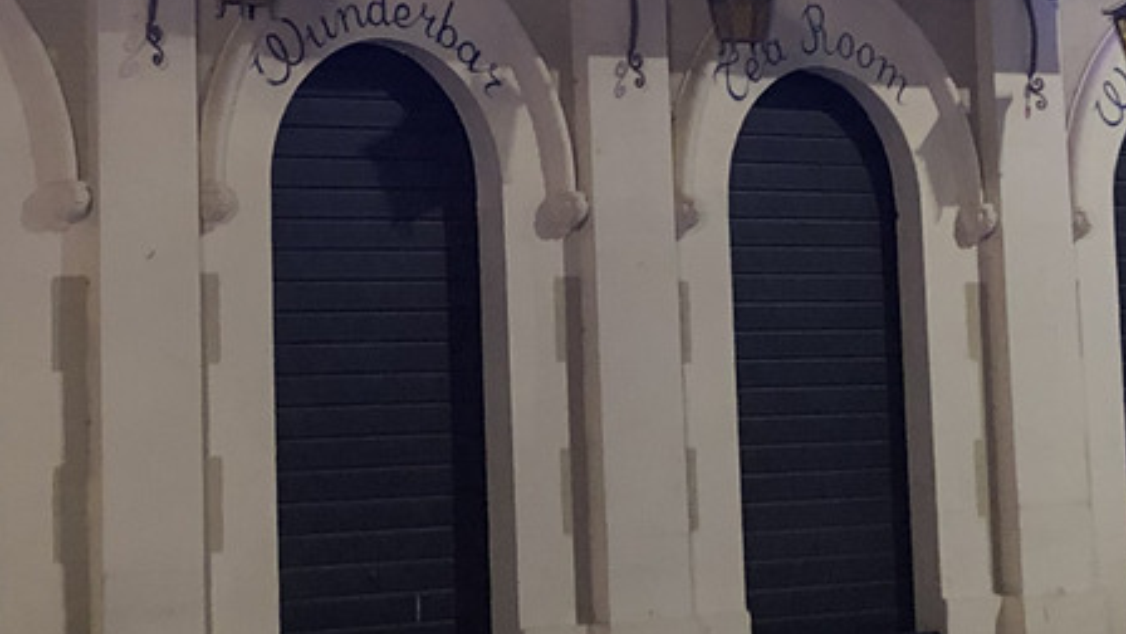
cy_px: -141
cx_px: 78
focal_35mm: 109
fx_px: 3254
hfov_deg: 19.2
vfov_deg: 10.9
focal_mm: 4
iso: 100
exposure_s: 1/9
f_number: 1.8
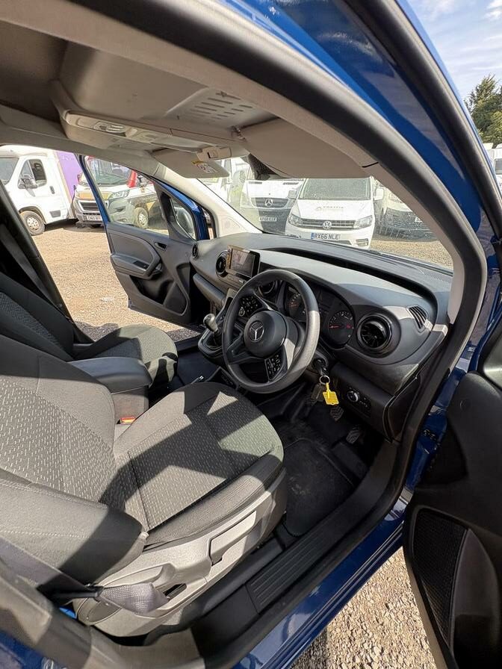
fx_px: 271
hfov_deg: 85.7
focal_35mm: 14
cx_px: 251
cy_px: 334
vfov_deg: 102.1
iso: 40
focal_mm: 2.22
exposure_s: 1/103
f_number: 2.2
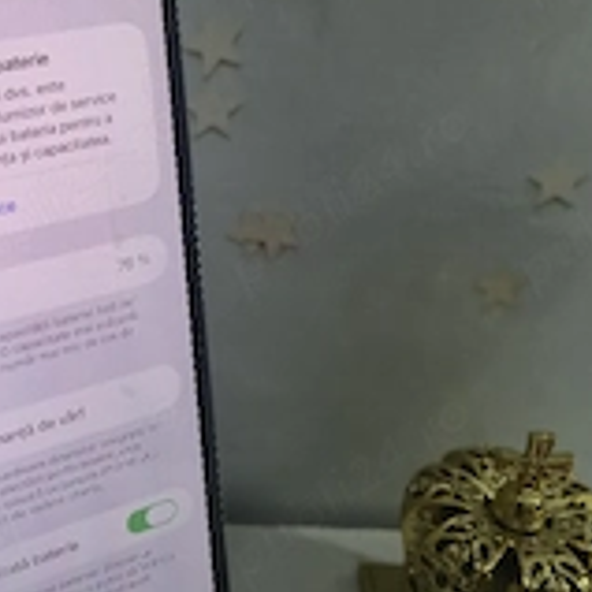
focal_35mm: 51
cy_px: 242
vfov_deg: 33.3
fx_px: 987
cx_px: 134
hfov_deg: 32.6
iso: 200
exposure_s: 1/48.1
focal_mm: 5.4
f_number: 1.8
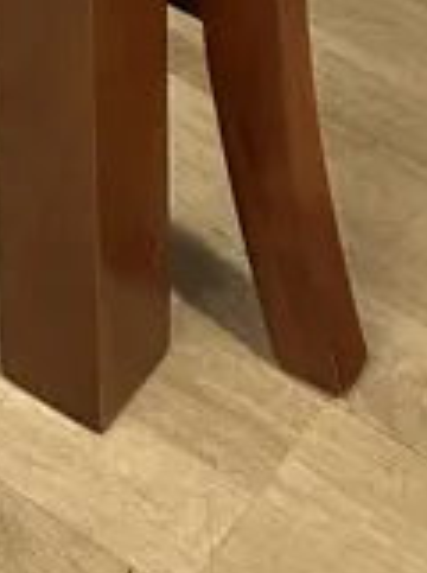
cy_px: -868
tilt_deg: -24.6
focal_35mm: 153
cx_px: 32
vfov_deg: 10.7
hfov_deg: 9.6
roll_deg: +1.8
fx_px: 2526
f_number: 1.78
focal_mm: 6.86
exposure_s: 1/50
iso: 250
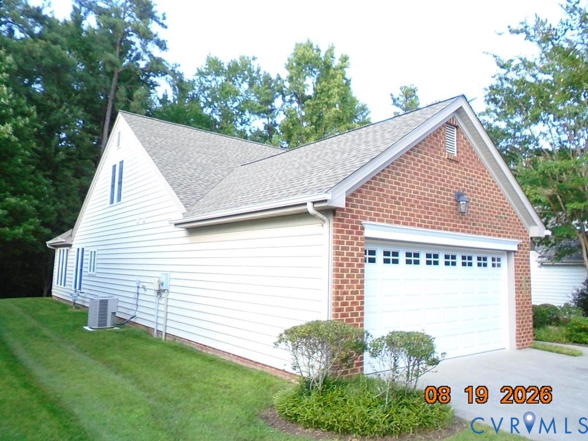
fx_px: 442
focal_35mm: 26
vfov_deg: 53.1
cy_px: 220
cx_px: 294
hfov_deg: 67.3
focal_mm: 4.6
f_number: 3.2
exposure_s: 1/320
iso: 400
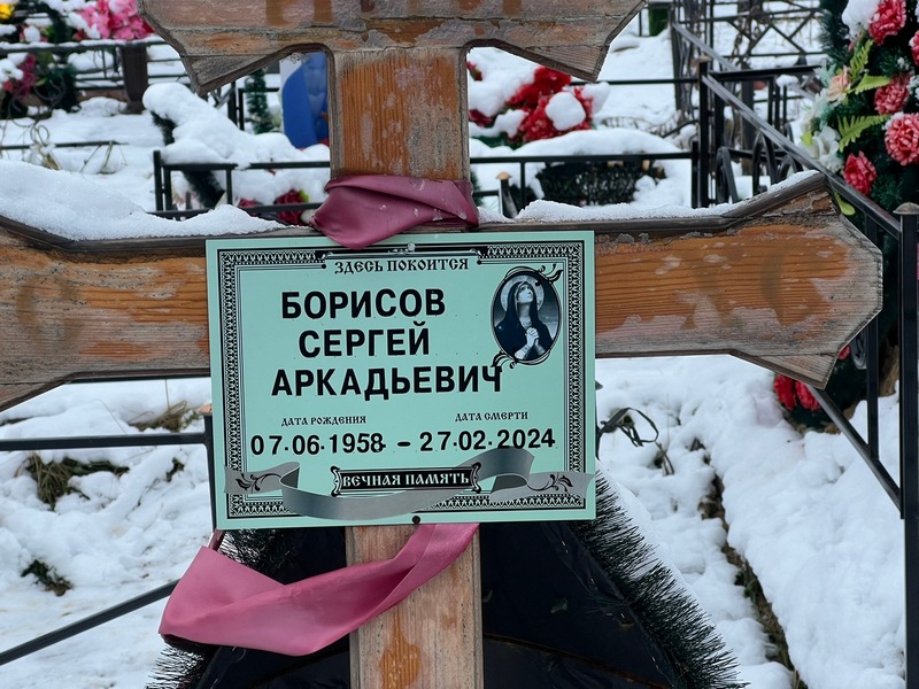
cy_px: 344
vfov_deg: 19.1
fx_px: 2044
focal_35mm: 77
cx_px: 460
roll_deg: +2.3
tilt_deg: -16.0
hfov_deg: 25.3
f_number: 2.8
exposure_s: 1/99
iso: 32
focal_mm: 9
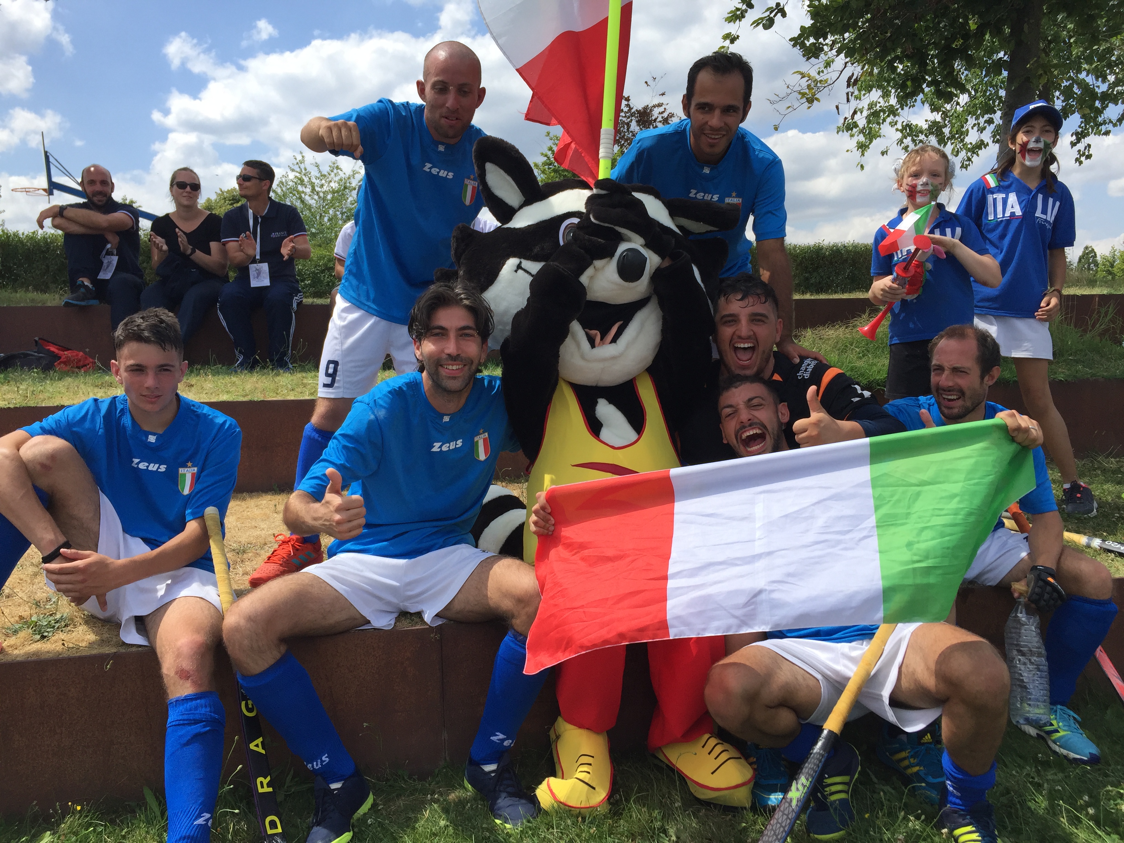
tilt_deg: -2.7
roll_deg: +0.3
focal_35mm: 29
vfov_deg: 48.2
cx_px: 562
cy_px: 422
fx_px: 942
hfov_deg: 61.7
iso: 32
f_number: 2.2
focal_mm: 4.15
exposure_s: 1/1582
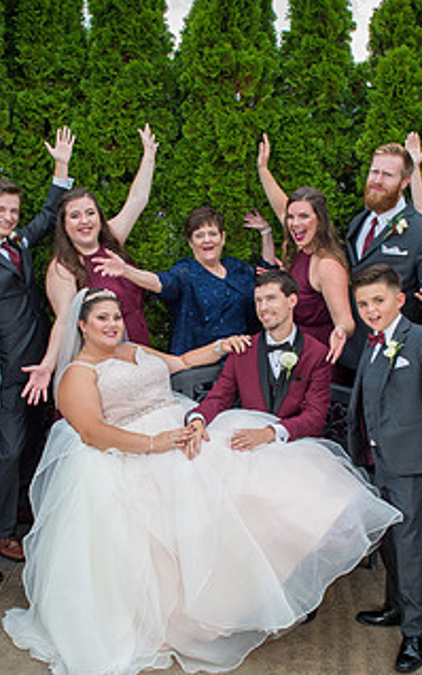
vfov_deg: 40.2
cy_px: 376
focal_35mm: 50
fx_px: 919
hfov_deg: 25.9
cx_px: 213
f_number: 4.8
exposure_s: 1/90
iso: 200
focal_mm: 24
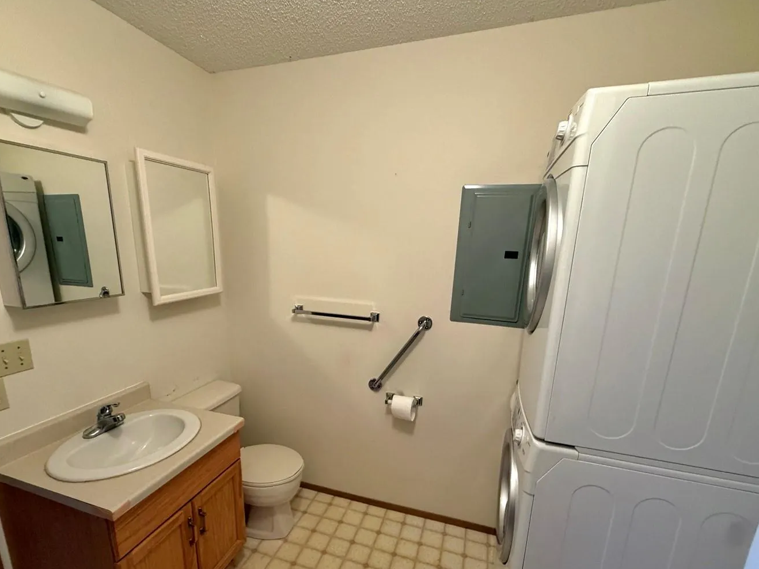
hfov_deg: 91.0
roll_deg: -0.9
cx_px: 360
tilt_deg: -13.3
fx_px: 373
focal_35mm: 17
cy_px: 333
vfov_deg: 74.1
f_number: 2.2
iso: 500
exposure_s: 1/60
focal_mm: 2.22
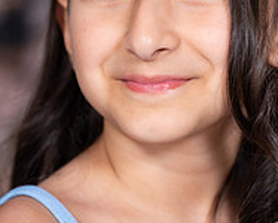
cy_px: 55
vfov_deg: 4.5
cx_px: 150
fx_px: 2825
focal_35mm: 343
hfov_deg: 5.6
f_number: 3.5
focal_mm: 152
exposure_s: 1/160
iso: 320
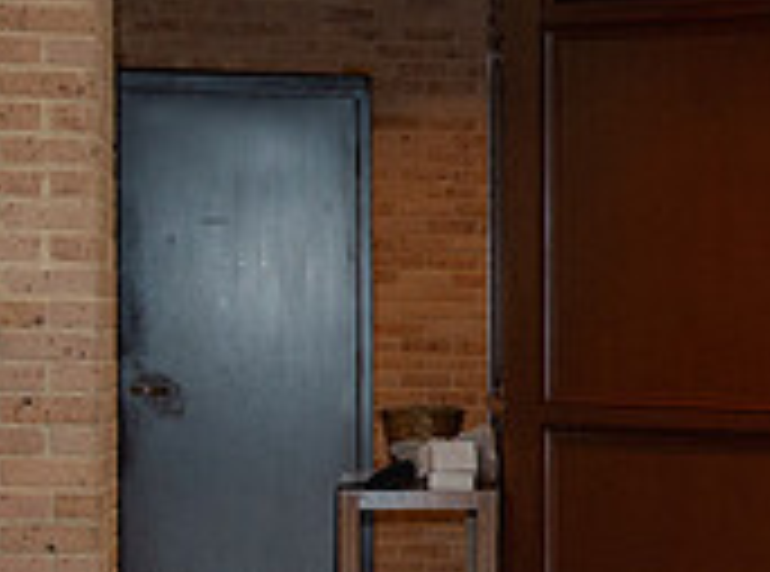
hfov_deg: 13.2
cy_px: 519
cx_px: 1151
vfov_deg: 10.3
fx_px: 3148
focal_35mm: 142
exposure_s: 1/160
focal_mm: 36
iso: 1250
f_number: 5.6
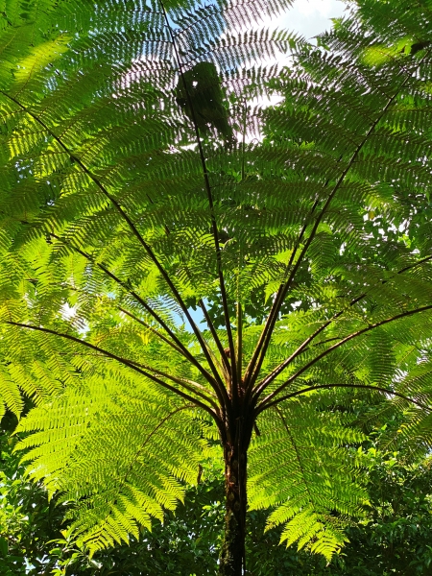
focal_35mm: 52
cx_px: 216
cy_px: 288
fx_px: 865
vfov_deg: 36.8
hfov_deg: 28.0
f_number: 2
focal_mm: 6
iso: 20
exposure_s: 1/262
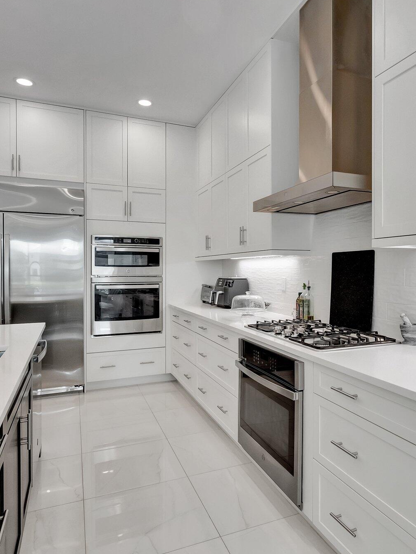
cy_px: 276
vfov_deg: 76.4
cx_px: 251
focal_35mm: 22
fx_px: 352
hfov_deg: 60.6
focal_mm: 10
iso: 1100
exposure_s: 1/80
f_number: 8
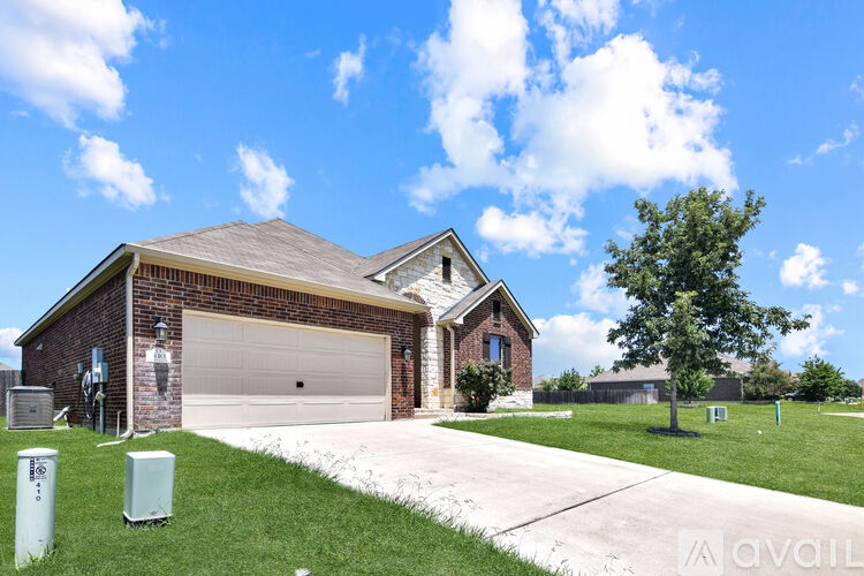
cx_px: 432
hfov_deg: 90.0
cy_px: 288
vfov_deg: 67.4
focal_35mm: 18
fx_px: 432
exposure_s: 1/320
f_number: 7.1
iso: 100
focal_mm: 12
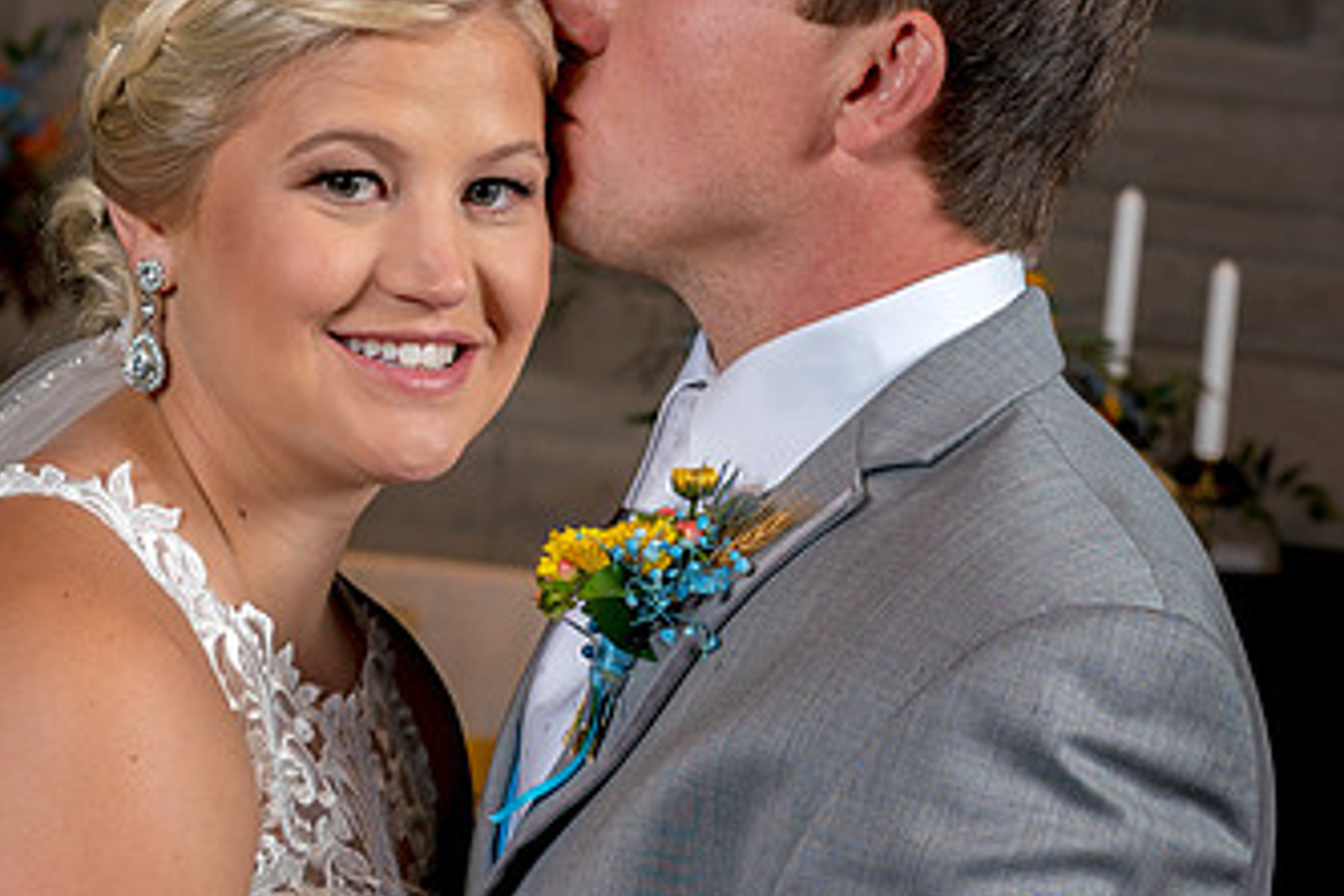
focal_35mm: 87
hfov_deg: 23.3
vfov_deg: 15.7
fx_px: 3248
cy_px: 281
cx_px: 517
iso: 200
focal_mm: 50
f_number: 5.6
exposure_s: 1/100
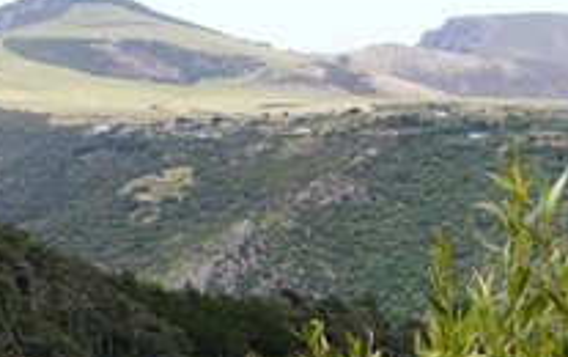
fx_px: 2186
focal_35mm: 141
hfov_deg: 14.8
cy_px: 217
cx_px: 222
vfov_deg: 9.3
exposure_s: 1/320
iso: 100
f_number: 5.6
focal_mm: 11.4
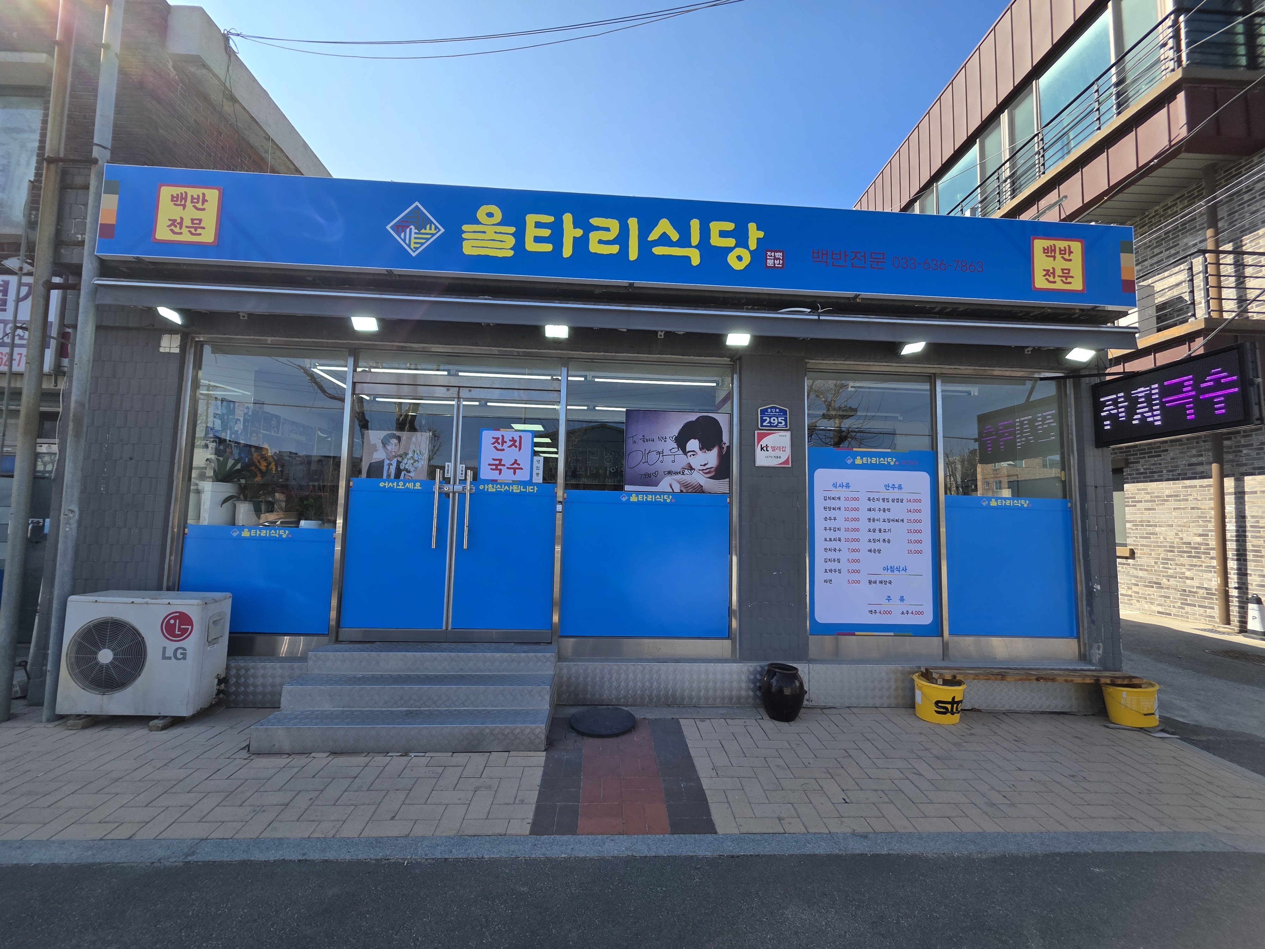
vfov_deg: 89.9
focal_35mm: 13
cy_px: 474
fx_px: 475
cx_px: 632
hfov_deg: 106.2
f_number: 1.9
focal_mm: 2.2
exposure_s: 1/1283
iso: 40
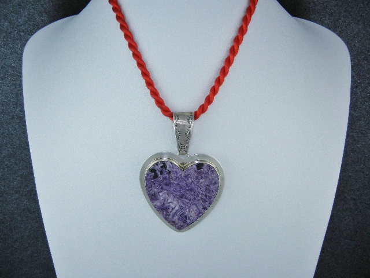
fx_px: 321
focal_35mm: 30
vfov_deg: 46.8
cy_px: 139
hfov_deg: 60.0
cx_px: 185
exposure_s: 1/47
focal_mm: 5.4
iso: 160
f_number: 3.5
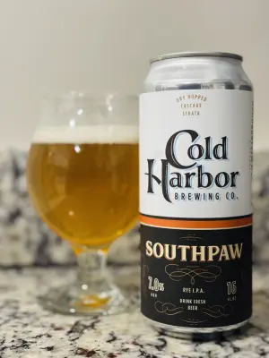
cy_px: 179
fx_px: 539
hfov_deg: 28.0
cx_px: 134
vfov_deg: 36.8
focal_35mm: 52
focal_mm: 5.96
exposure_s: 1/40
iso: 160
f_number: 1.6
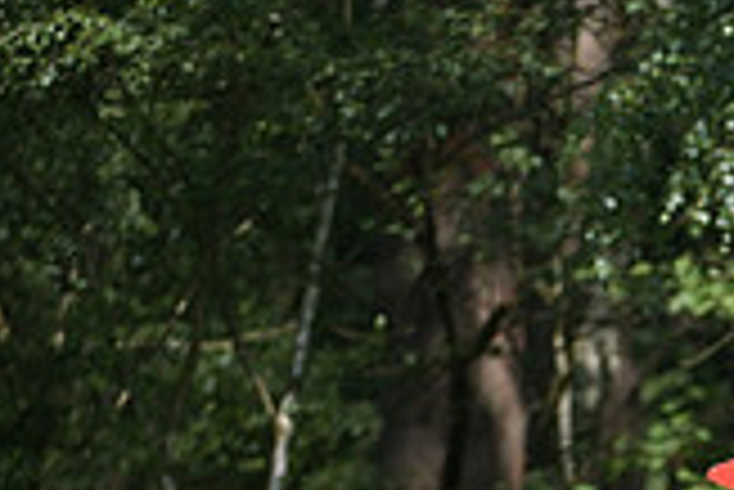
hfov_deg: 2.1
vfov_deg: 1.4
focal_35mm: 996
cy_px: 807
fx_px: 20325
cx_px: 1247
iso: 320
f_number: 5
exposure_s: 1/1250
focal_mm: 280
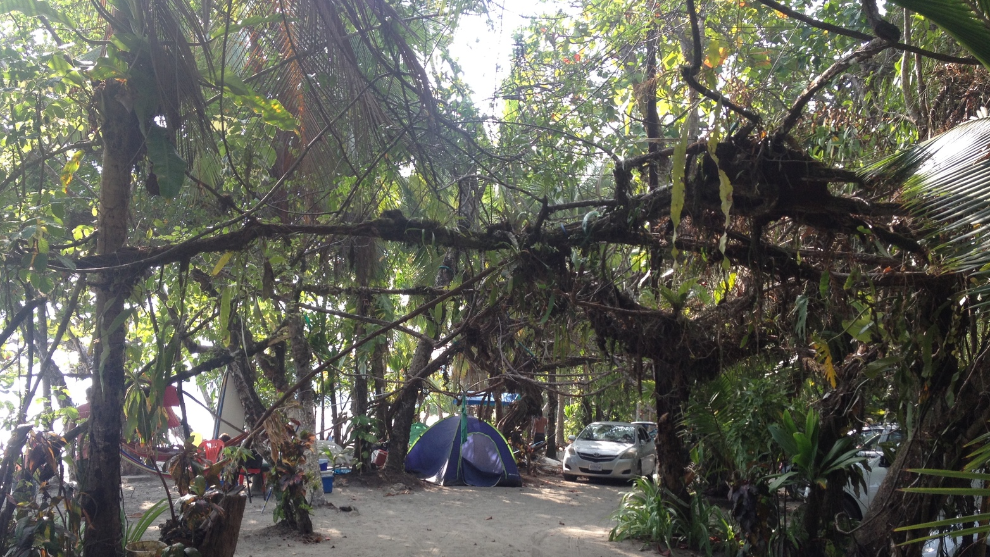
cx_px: 486
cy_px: 376
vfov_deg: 30.2
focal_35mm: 39
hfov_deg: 51.6
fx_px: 1024
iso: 50
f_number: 2.4
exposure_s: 1/238
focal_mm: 4.28
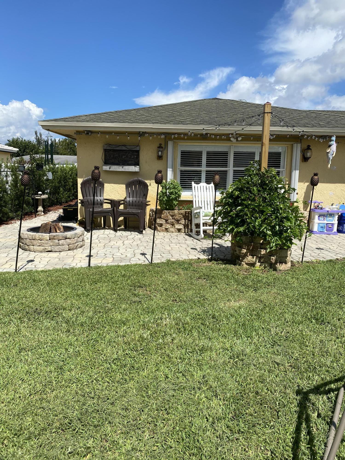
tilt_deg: -8.9
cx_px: 172
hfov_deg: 53.1
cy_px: 230
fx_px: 346
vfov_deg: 67.3
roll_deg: -1.3
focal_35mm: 26
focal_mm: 4.25
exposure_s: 1/3610
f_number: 1.8
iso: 32
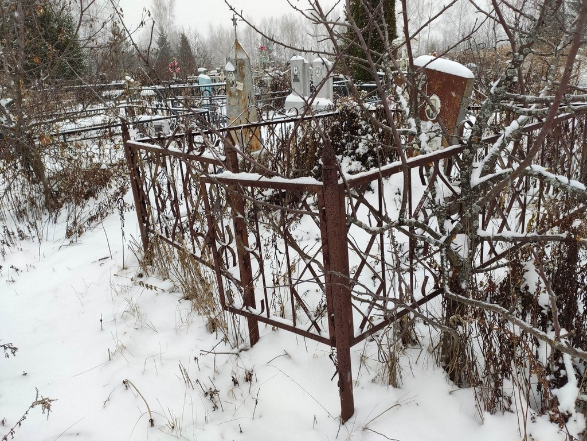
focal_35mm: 26
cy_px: 220
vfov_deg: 53.1
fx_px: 441
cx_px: 294
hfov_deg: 67.3
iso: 112
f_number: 1.75
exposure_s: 1/233
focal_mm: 4.77
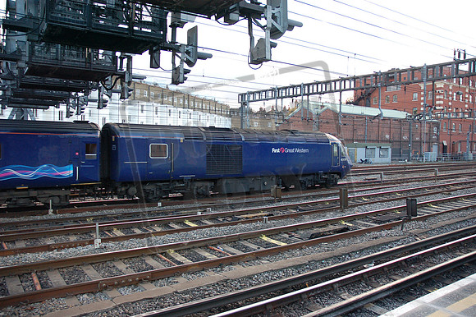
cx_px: 238
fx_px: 357
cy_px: 158
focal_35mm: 27
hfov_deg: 67.4
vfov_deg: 47.9
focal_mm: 18
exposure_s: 1/320
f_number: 3.5
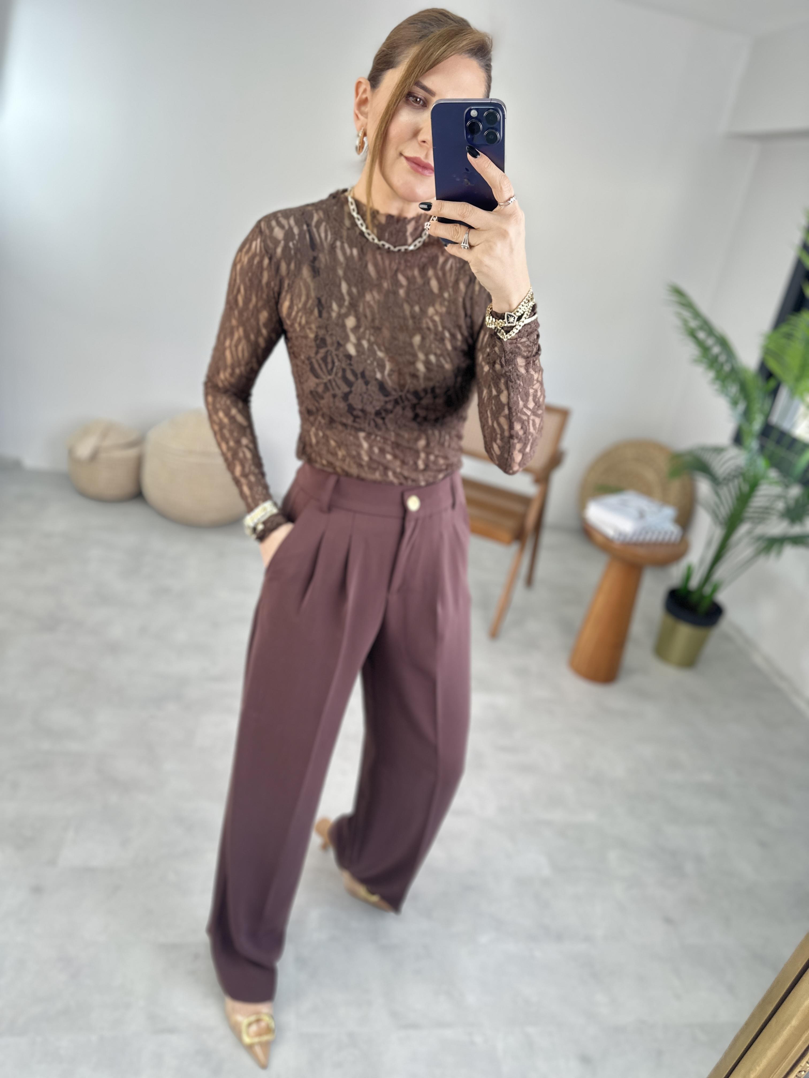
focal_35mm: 24
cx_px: 404
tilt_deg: -31.5
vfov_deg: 71.6
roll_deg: -12.9
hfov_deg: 56.8
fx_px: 748
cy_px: 539
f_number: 1.78
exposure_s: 1/123
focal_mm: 6.86
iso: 64
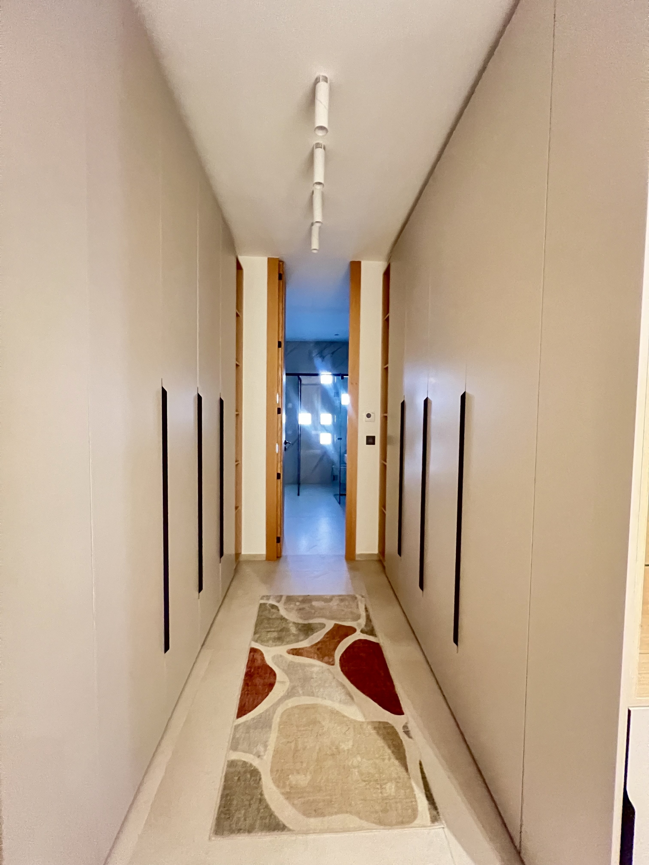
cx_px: 324
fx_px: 325
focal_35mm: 13
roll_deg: -0.5
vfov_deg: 106.2
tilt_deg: -2.8
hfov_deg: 89.9
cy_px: 432
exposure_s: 1/25
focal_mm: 1.57
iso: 1600
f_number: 1.8
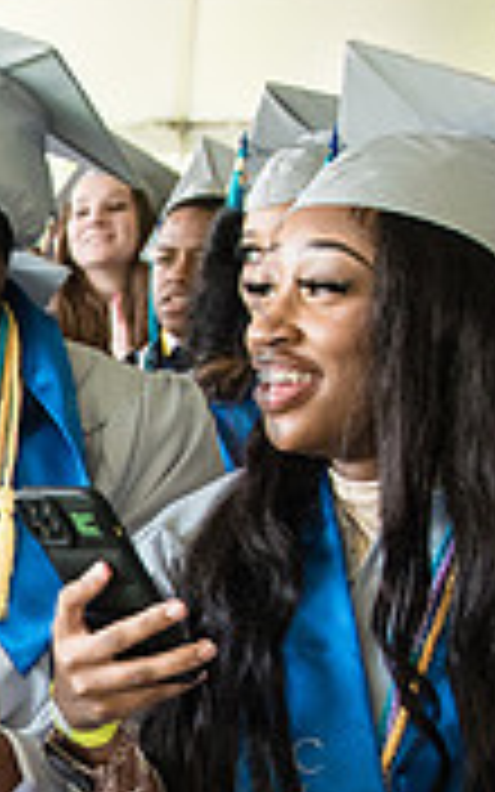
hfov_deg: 10.7
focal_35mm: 110
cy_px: 668
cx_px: -549
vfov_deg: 18.7
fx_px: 2374
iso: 2500
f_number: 4
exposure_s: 1/800
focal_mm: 28
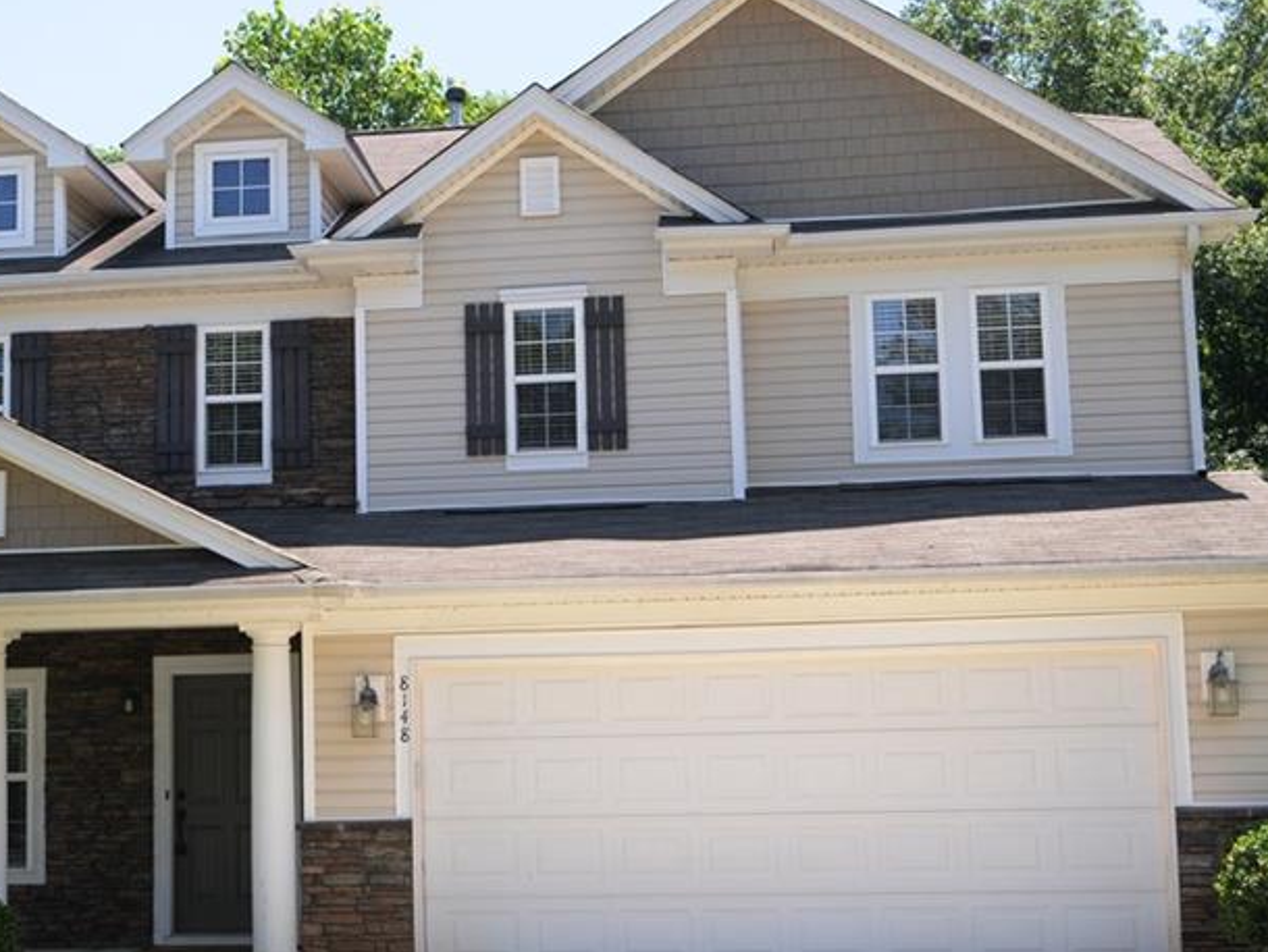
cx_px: 437
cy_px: 496
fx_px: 2125
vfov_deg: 25.2
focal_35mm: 58
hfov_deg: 33.0
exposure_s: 1/250
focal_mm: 24
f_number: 8
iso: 200
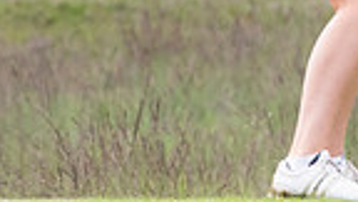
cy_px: -228
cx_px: 398
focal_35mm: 2347
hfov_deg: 0.9
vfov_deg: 0.5
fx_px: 22279
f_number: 5.6
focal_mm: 370
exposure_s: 1/1250
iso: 800
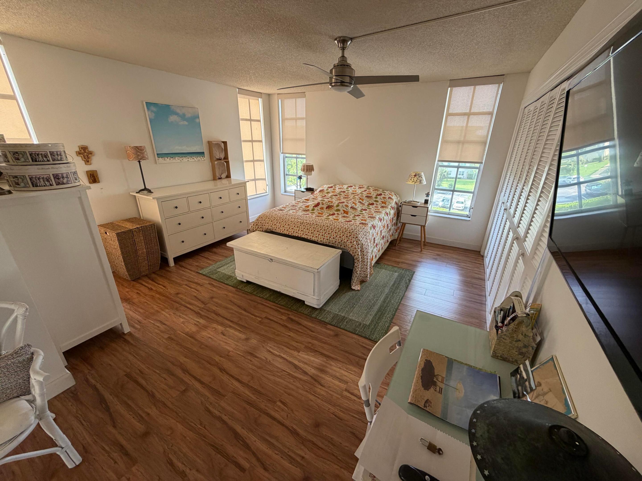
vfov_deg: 85.7
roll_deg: -0.8
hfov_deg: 102.1
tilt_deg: -21.4
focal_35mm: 14
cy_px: 240
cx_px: 321
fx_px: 260
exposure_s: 1/121
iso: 200
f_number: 2.2
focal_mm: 2.22
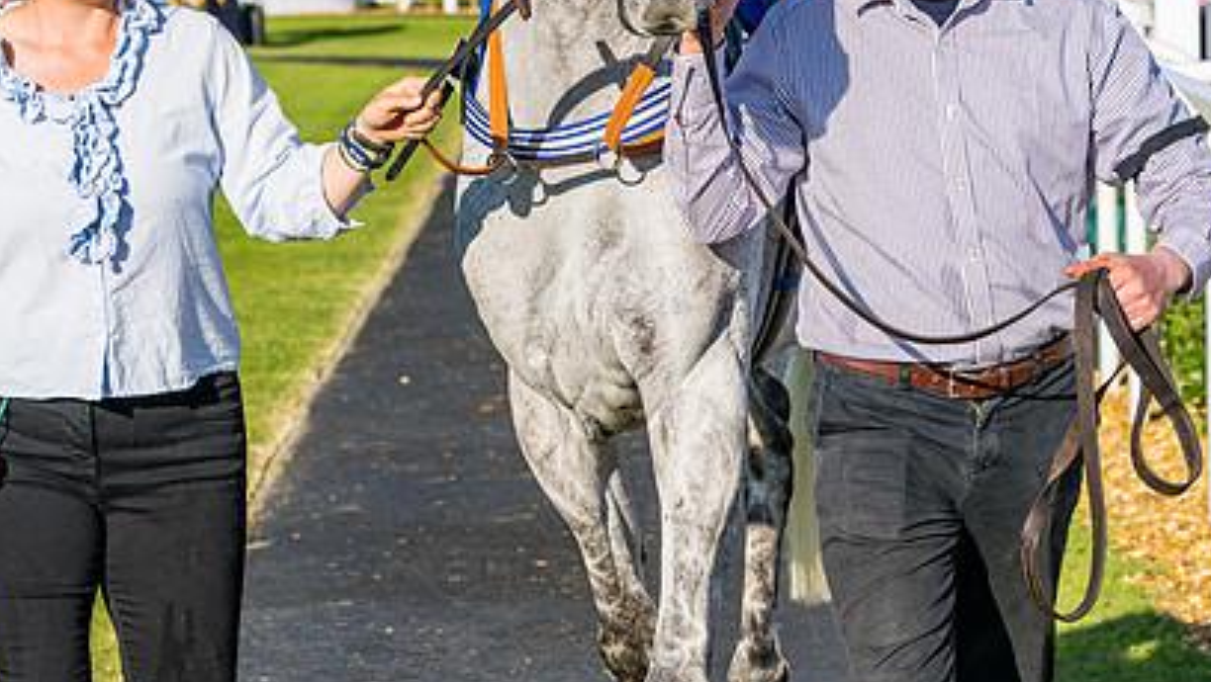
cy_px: 322
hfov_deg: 12.4
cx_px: 712
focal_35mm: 174
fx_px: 5590
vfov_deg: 7.0
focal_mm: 70
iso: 200
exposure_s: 1/1250
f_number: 5
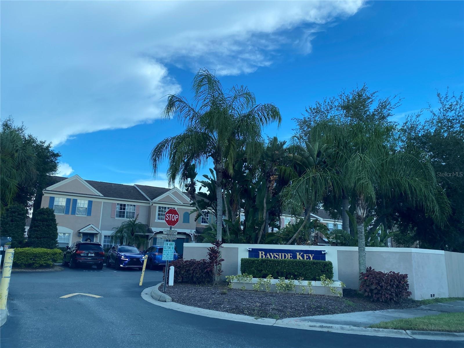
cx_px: 232
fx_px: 349
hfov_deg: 67.3
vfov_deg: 53.1
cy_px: 174
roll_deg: -2.2
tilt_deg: +12.6
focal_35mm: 26
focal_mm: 4.25
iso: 32
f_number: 1.8
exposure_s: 1/1232
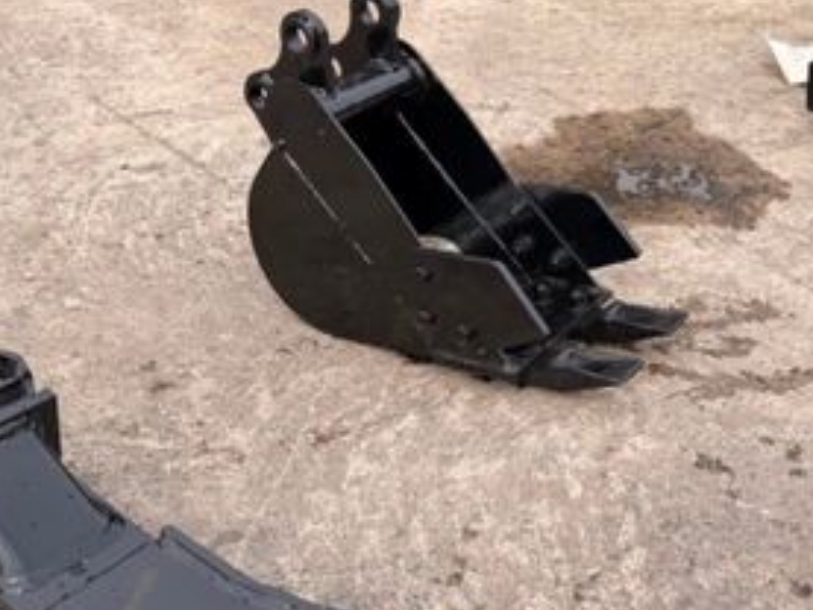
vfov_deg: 27.9
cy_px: 220
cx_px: 616
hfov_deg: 35.9
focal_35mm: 52
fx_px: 1222
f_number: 1.78
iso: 80
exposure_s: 1/2445
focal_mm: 6.76
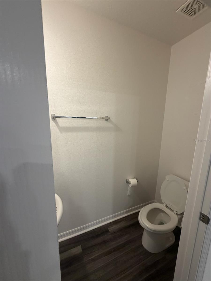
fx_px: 114
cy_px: 140
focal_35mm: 14
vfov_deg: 102.1
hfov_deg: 85.7
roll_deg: -0.8
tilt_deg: -11.5
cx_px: 106
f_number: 2.2
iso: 160
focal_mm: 2.22
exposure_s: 1/60
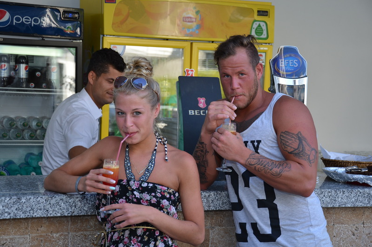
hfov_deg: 26.0
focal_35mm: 78
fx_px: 804
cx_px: 186
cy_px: 124
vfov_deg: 17.4
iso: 200
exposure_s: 1/125
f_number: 5.6
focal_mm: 52
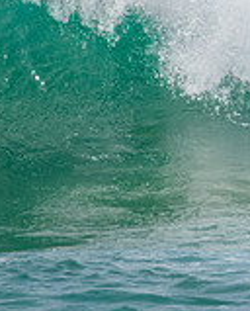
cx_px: 523
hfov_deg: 0.6
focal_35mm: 2733
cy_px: 46
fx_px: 25181
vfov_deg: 0.7
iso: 800
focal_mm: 800
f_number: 11
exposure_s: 1/2000
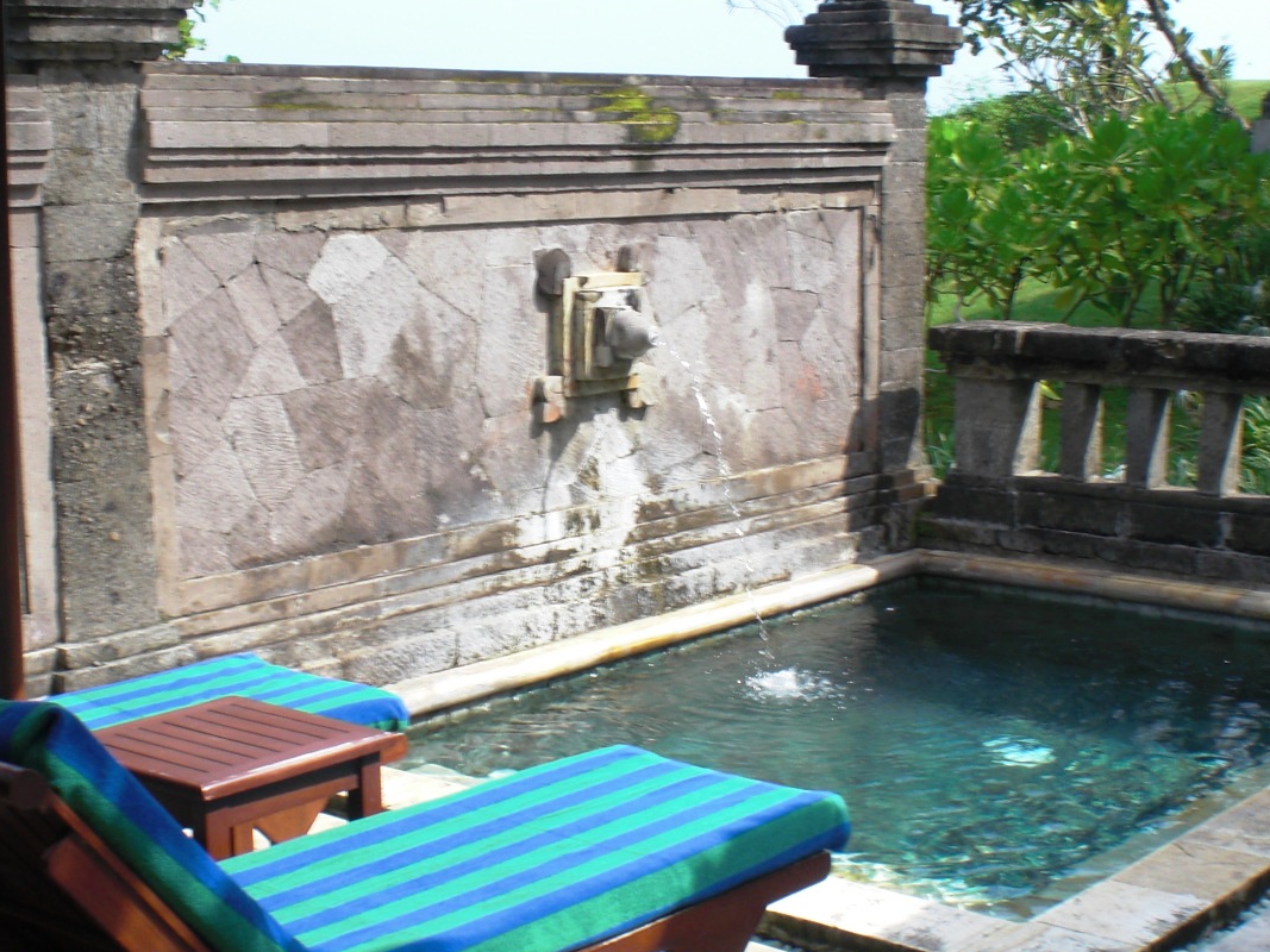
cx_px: 580
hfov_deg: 33.8
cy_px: 540
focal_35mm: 57
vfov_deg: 25.6
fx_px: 2091
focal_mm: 6.3
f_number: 5.6
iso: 64
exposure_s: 1/200
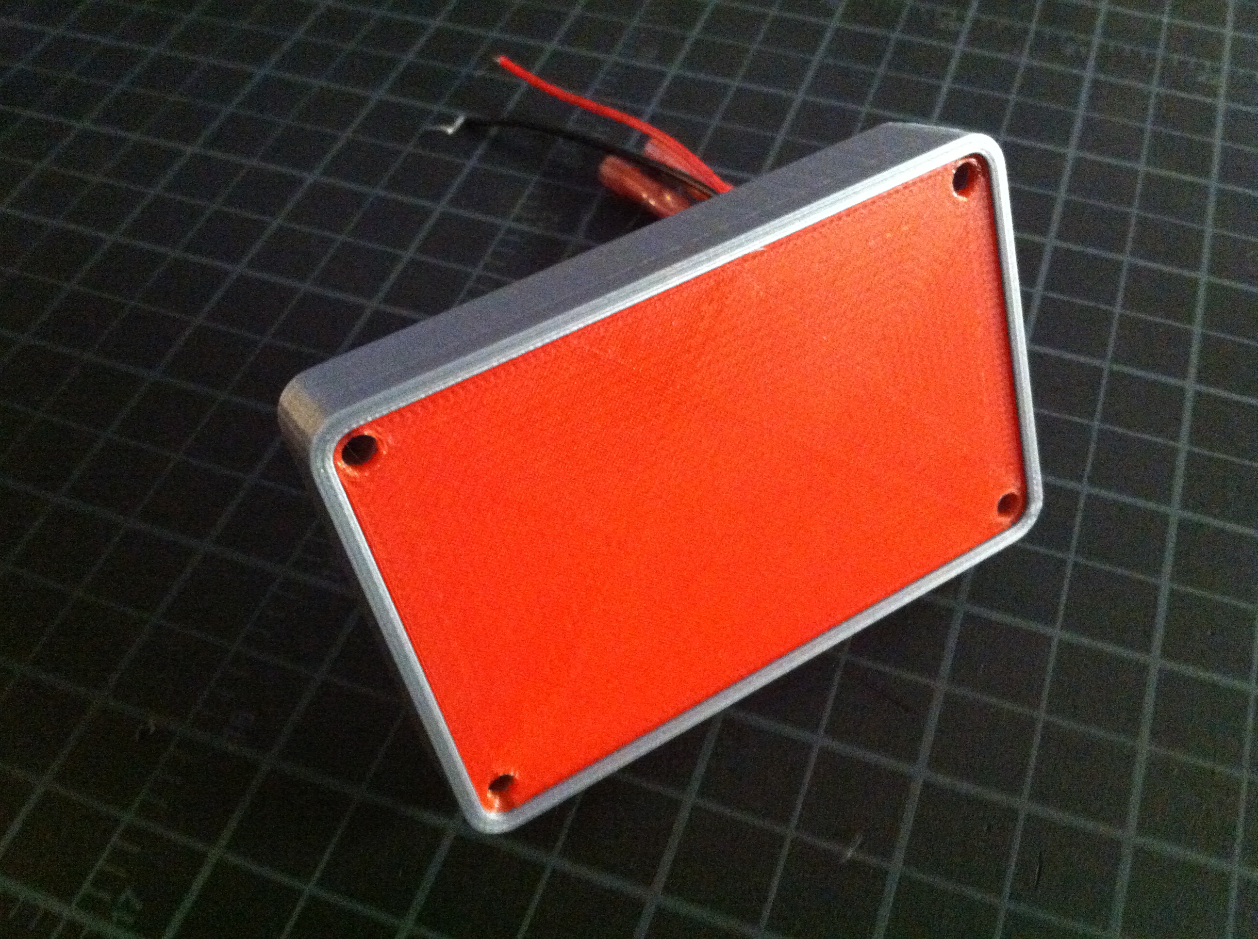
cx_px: 629
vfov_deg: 40.6
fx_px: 1270
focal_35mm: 35
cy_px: 470
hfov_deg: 52.7
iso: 1000
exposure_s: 1/15
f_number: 2.8
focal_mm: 3.85
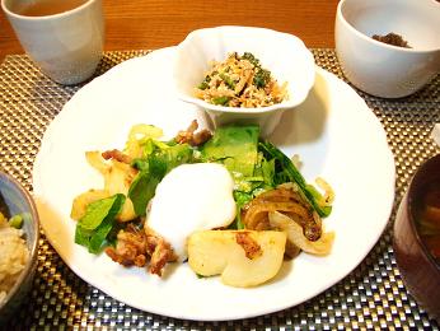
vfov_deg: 40.7
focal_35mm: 35
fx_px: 445
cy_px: 166
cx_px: 220
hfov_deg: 52.6
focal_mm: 5.8
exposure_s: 1/60
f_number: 2.6
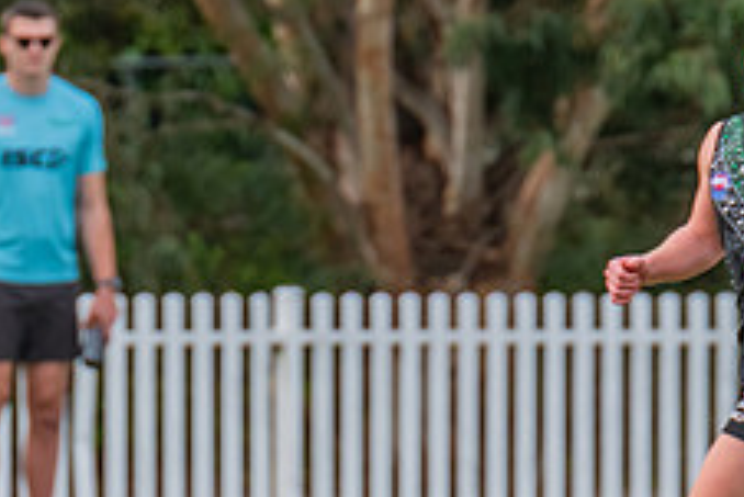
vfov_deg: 1.0
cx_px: -100
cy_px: 465
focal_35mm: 1429
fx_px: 29550
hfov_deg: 1.4
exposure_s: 1/1600
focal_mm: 420
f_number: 5.6
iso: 800
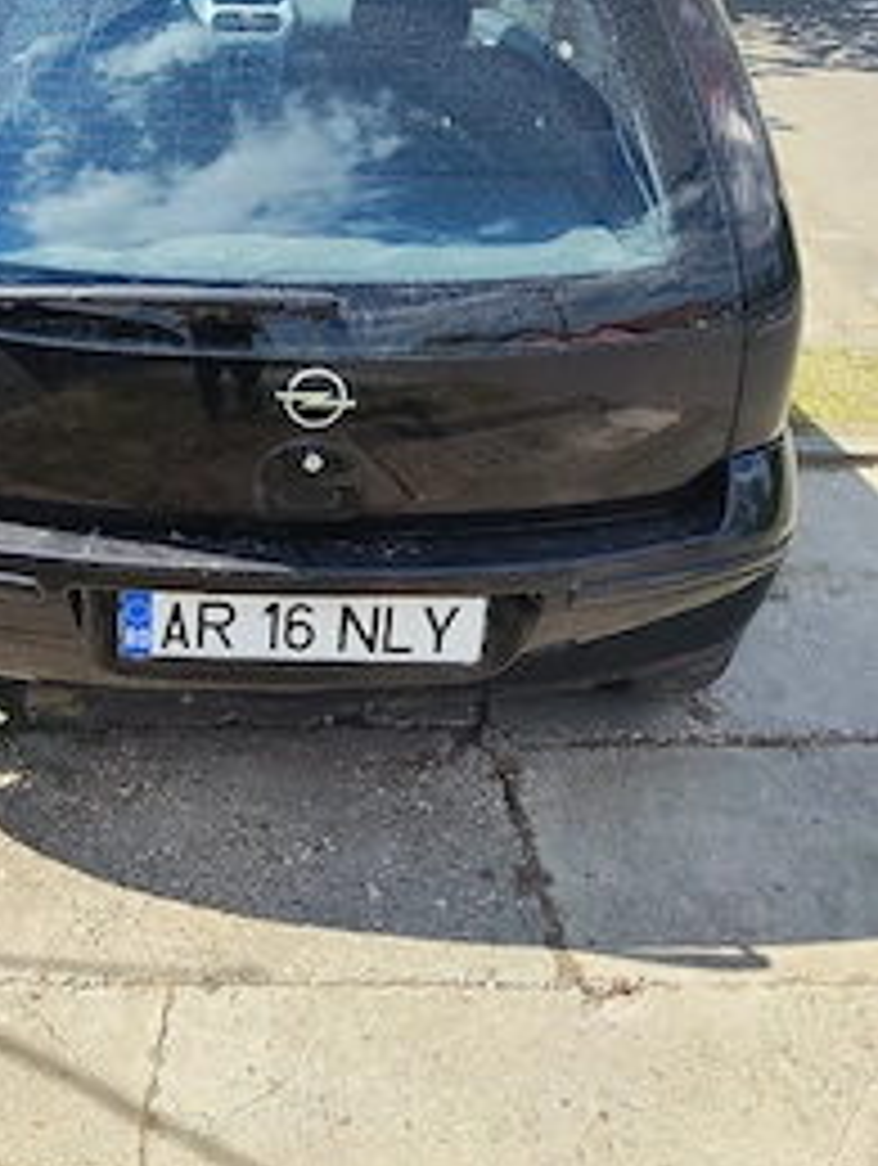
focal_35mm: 37
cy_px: 464
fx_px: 1248
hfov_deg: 37.7
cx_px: 207
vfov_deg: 49.7
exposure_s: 1/1667
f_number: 1.88
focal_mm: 5.59
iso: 50
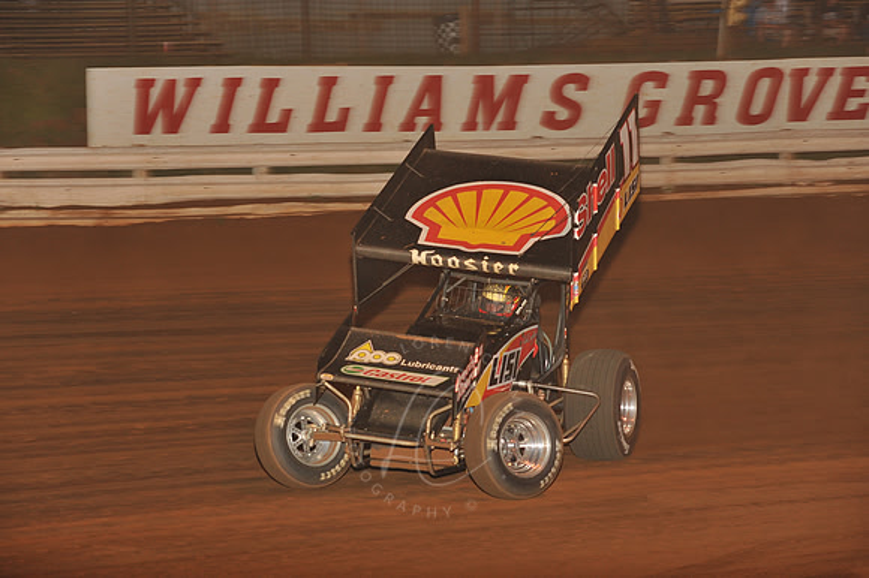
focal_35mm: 120
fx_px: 2895
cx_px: 434
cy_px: 289
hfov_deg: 17.1
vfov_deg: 11.4
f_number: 6.3
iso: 1000
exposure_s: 1/320
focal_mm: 120
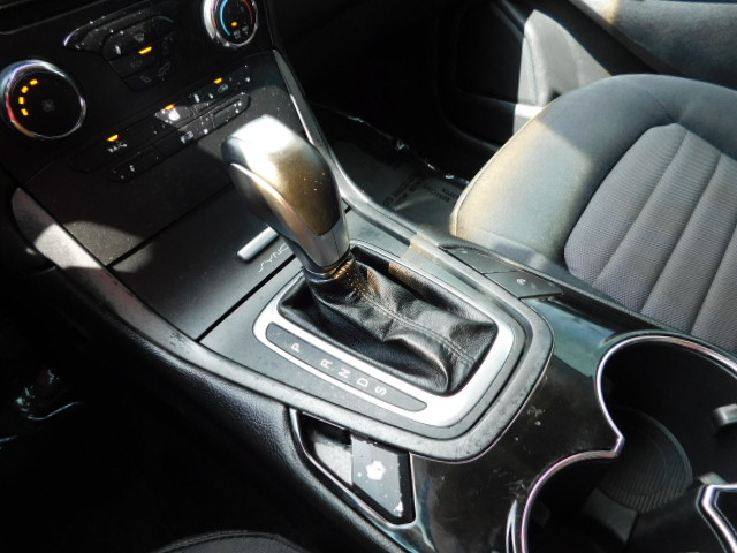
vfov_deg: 58.9
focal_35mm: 23
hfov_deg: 73.9
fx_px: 490
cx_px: 368
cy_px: 276
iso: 125
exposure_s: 1/60
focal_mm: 4
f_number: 3
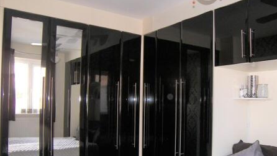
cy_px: 104
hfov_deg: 53.6
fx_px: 272
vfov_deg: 31.7
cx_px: 166
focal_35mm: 37
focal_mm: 5.4
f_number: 2.8
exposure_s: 1/30
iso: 100
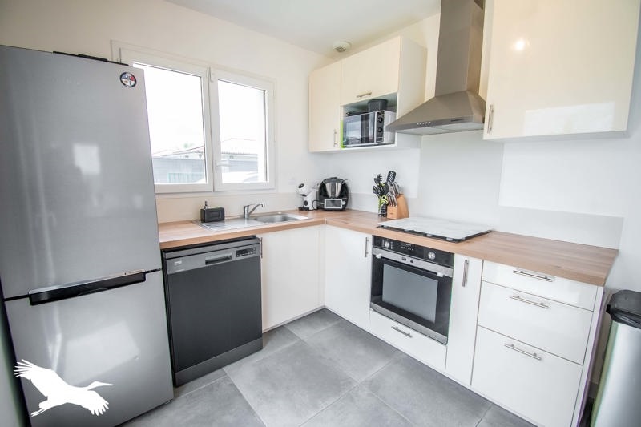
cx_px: 320
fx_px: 267
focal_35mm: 15
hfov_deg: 100.4
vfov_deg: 77.3
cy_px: 214
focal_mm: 10
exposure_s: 1/60
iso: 800
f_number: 4.5
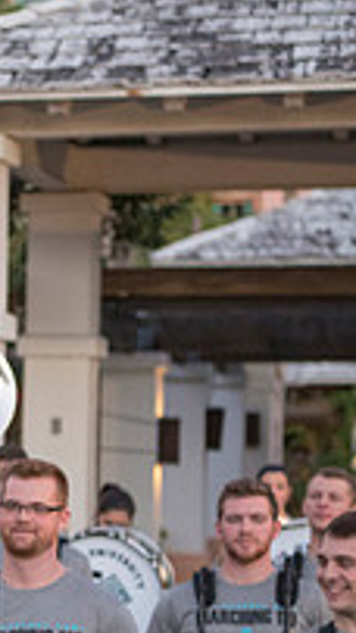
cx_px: -256
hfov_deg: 7.6
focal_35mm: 156
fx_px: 2621
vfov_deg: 13.7
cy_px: 522
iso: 2000
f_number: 3.2
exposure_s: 1/400
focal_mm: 52
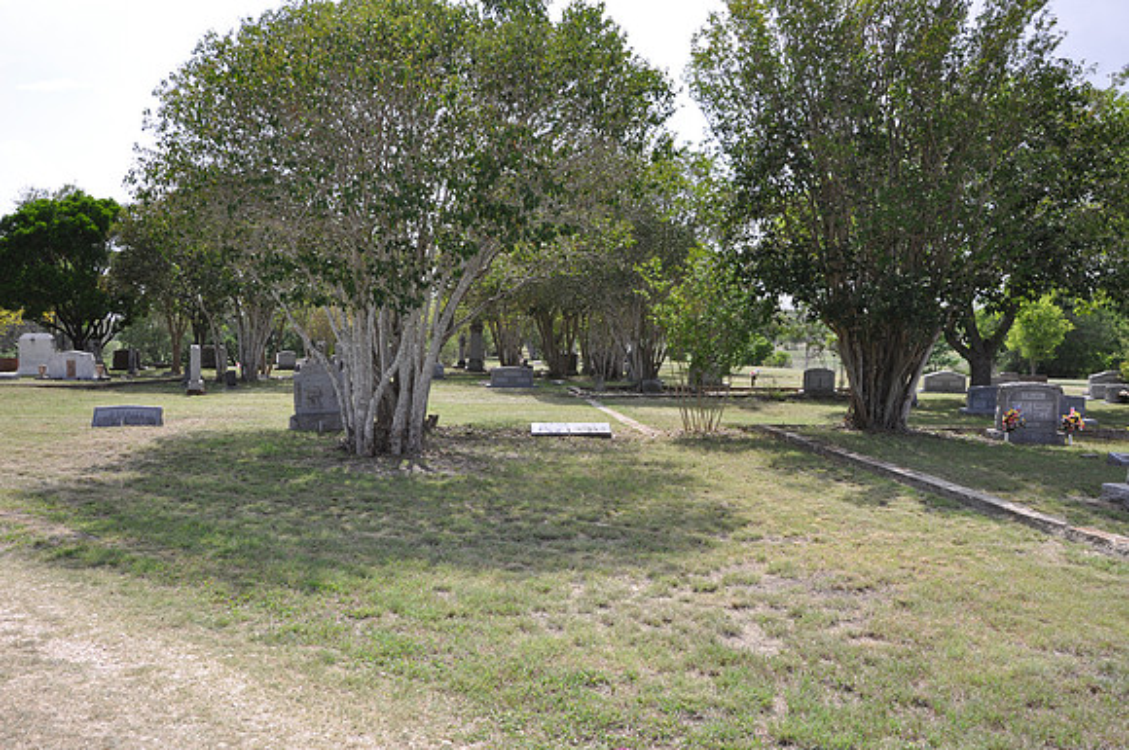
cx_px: 564
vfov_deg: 41.6
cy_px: 375
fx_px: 986
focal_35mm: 32
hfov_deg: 59.6
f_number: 9
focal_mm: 21
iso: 200
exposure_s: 1/80
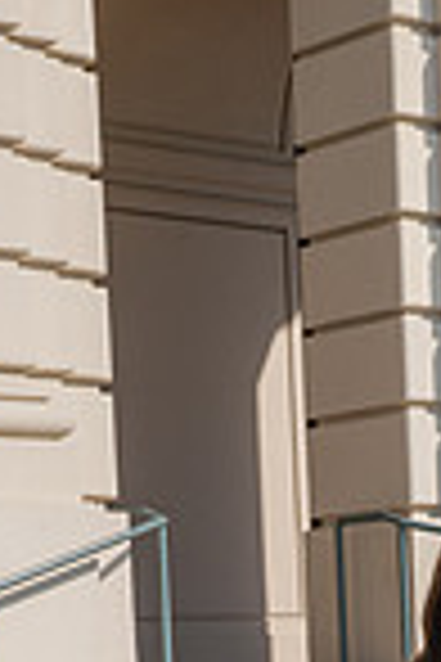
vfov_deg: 15.8
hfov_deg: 11.1
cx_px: 372
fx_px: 2260
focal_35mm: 123
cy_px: 860
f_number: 14
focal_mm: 24
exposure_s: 1/200
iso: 200
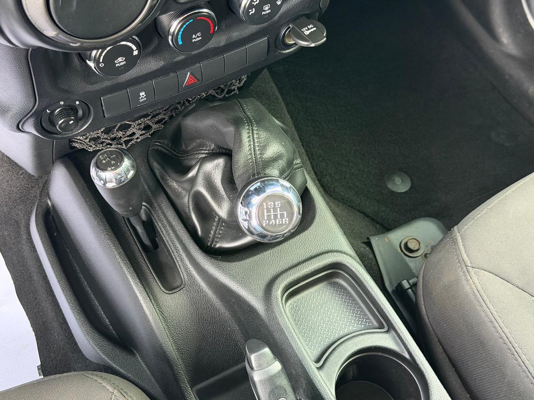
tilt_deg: -59.1
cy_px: 200
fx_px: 740
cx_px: 267
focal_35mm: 48
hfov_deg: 39.7
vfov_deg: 30.3
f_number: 1.78
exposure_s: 1/40
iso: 500
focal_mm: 6.76
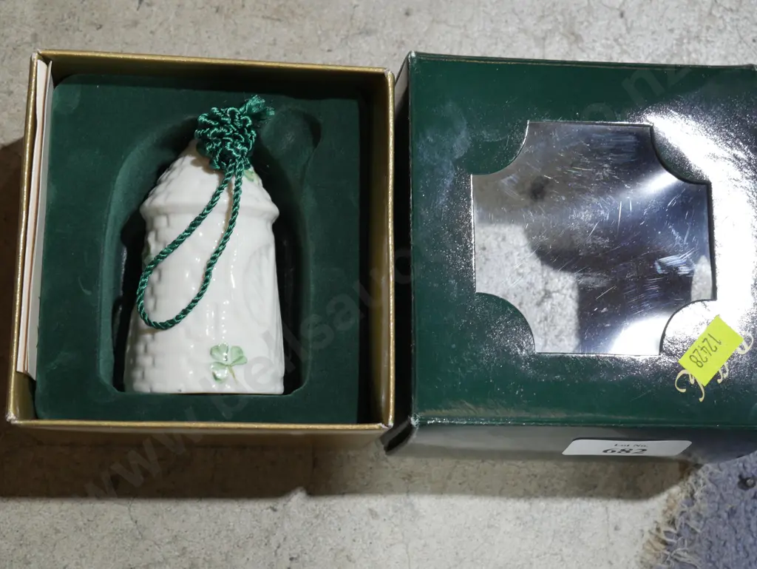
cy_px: 284
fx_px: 1400
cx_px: 378
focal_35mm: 64
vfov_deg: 22.9
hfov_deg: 30.3
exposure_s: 1/80
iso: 800
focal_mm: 32
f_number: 5.4
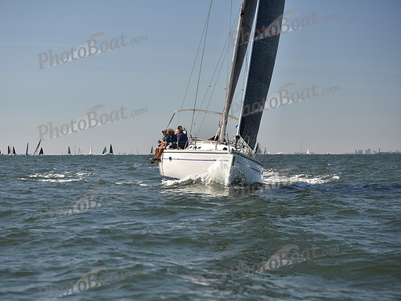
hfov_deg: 20.0
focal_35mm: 98
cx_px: 189
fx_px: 1135
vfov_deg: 15.1
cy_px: 151
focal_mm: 90
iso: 250
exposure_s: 1/1250
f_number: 3.5
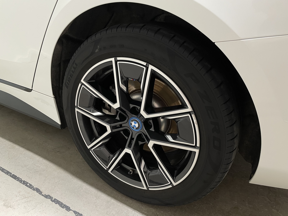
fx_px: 216
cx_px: 144
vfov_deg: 53.1
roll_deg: -2.8
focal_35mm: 26
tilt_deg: -28.7
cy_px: 108
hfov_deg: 67.3
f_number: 1.6
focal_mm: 4.2
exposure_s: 1/50
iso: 200
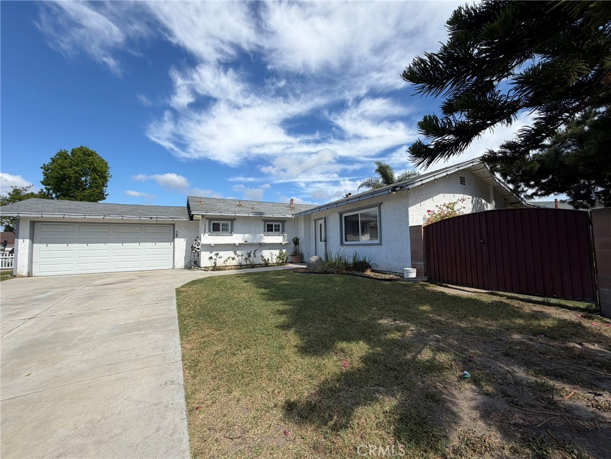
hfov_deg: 102.1
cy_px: 230
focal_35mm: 14
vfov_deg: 85.7
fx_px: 247
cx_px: 306
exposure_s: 1/1001
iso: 20
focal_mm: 2.22
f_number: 2.2
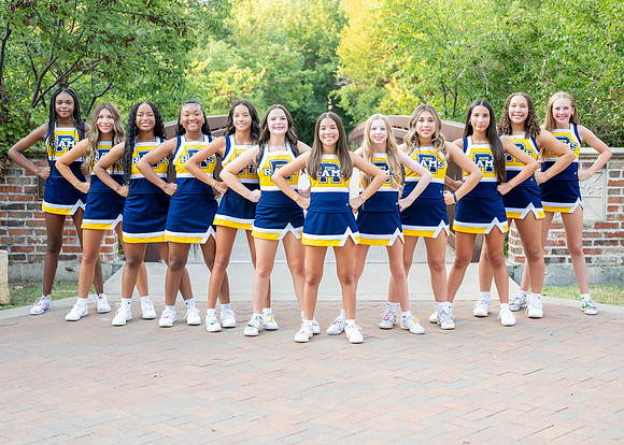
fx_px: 970
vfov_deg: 25.9
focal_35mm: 55
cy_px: 231
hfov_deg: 35.7
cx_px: 308
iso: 1250
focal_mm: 50
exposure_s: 1/500
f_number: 3.2
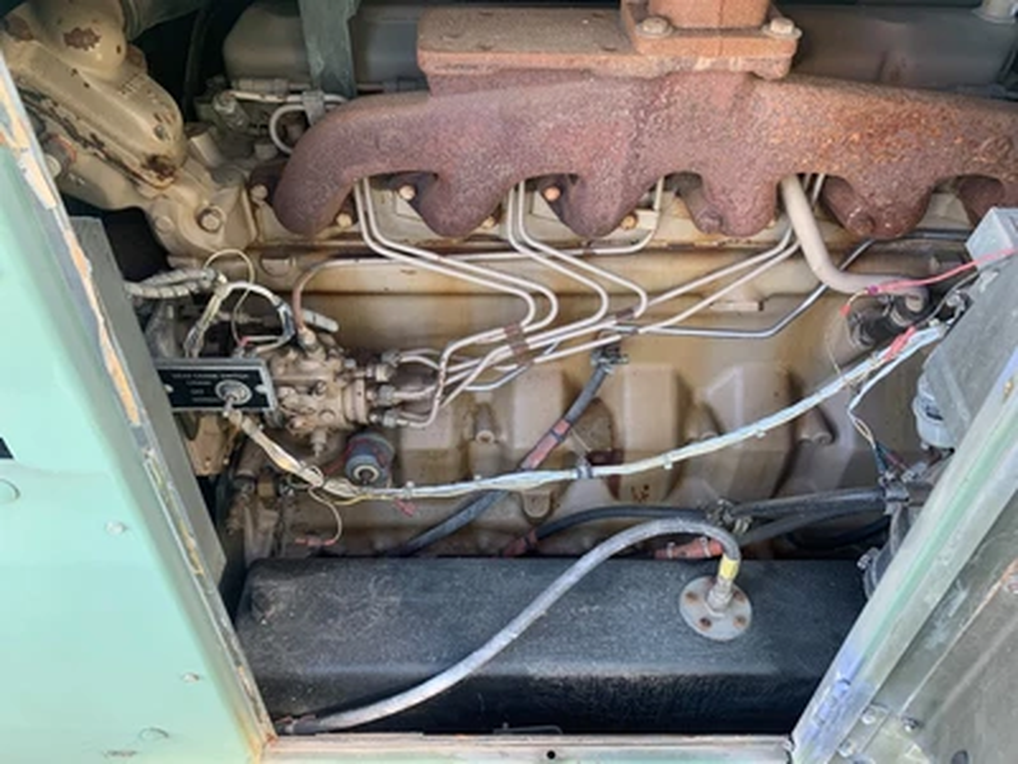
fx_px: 765
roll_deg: +1.4
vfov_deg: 53.1
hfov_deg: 67.3
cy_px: 382
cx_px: 509
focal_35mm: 26
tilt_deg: -43.8
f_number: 1.8
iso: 100
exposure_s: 1/109
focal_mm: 4.25
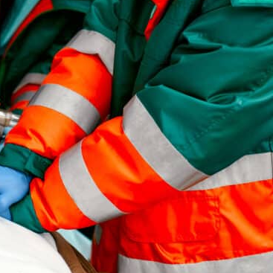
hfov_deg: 20.7
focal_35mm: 83
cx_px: 65
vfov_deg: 20.5
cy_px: 29
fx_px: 741
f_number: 1.6
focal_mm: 35
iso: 400
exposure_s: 1/160
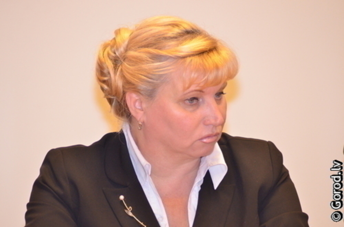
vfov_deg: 4.6
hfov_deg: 6.9
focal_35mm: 300
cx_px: 172
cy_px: 114
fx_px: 2860
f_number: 4.8
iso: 2000
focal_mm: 200
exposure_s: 1/100
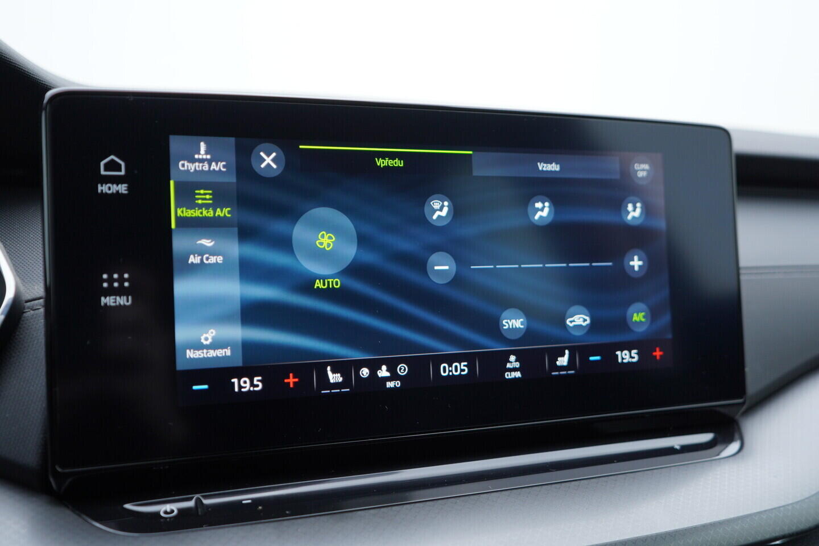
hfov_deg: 53.1
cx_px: 410
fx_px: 819
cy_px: 273
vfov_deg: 36.9
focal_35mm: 36
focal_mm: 24
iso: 125
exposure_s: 1/40
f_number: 2.8
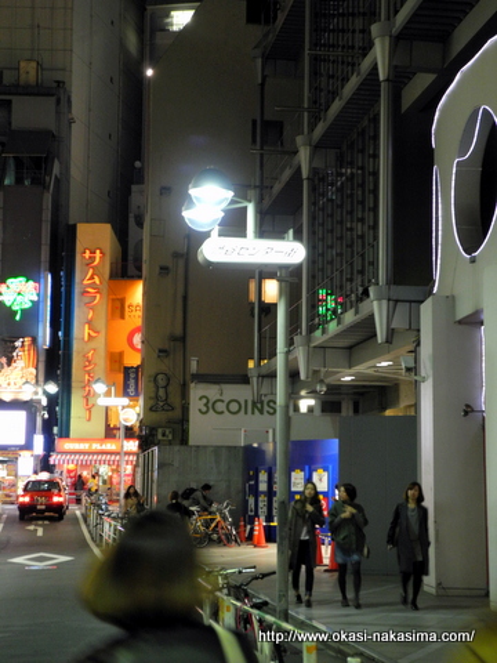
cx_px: 248
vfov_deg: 28.6
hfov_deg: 21.6
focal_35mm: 68
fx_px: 1302
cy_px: 332
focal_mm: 14.5
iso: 400
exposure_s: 1/10.8
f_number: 4
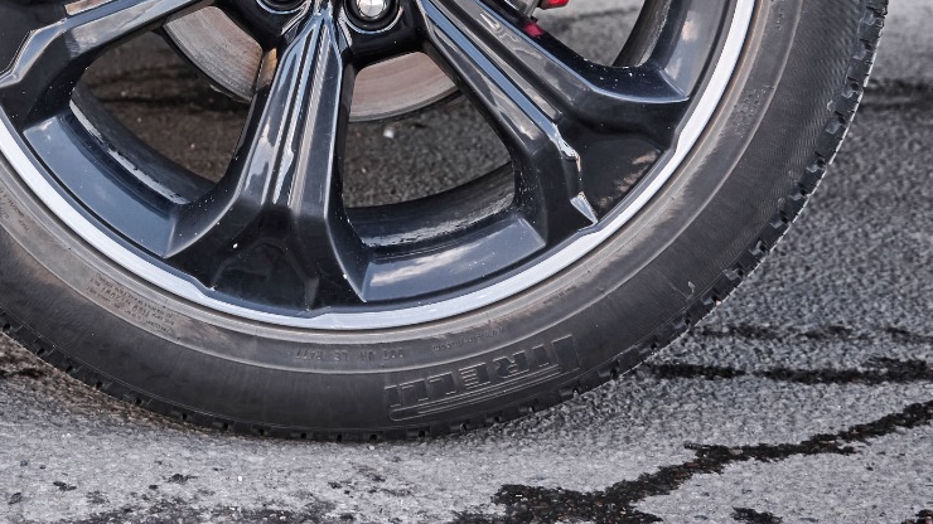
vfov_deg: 15.2
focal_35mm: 77
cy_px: -78
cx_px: 315
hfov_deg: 27.4
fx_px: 1905
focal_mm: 34
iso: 1250
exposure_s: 1/640
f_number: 4.4
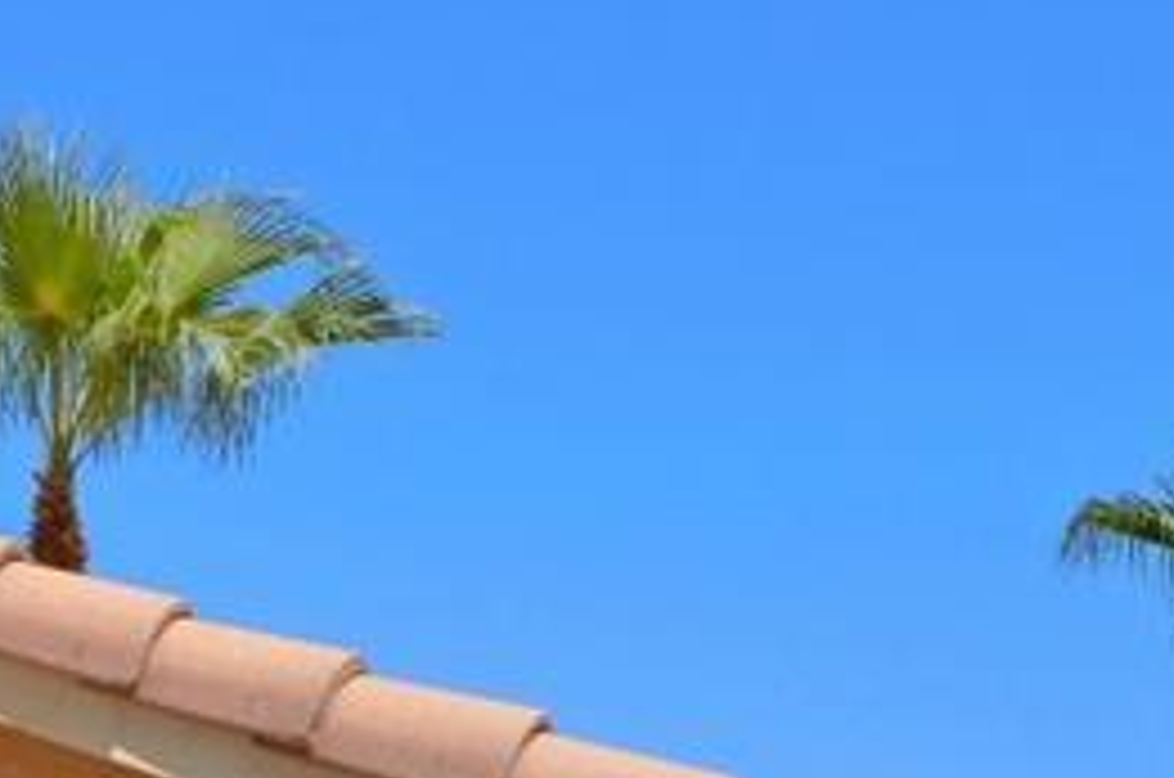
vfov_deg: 10.1
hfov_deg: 15.8
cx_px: -891
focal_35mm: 112
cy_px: 2073
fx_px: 3641
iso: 100
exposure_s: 1/250
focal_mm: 13
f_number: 9.5
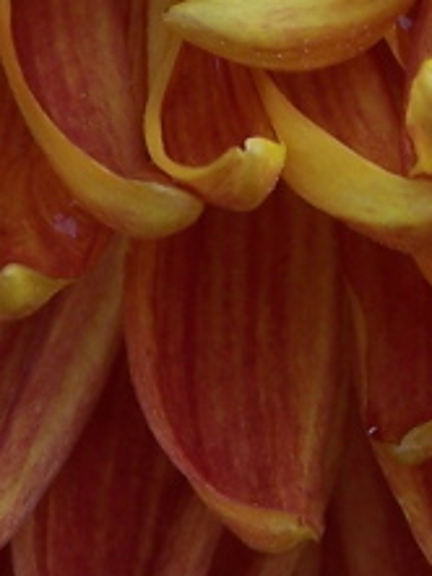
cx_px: 291
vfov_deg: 3.1
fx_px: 10689
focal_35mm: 643
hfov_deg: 2.3
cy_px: -180
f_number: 3.2
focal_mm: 23.1
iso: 80
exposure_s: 1/125
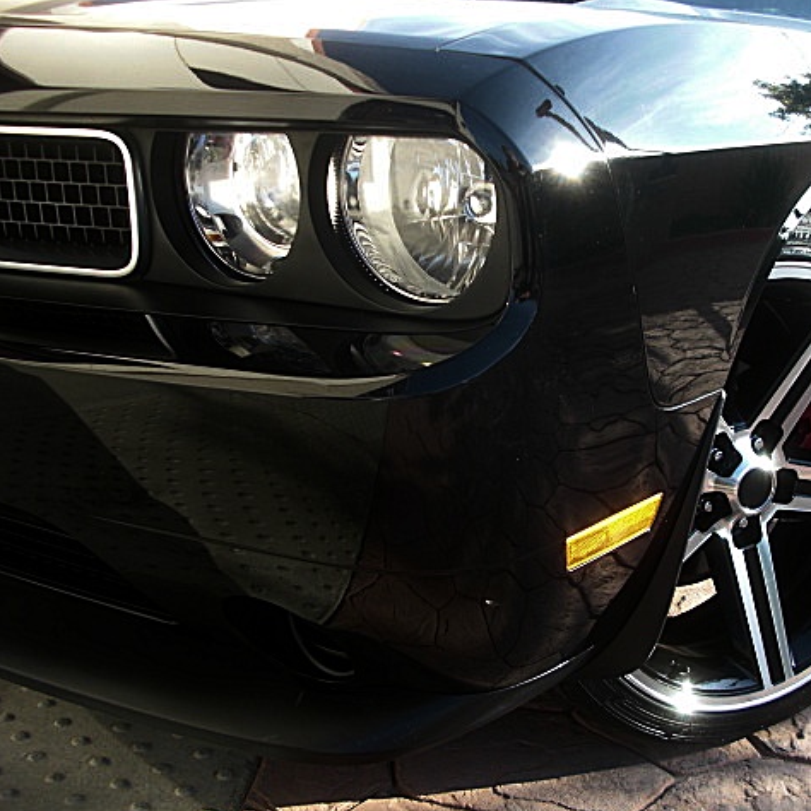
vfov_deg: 39.2
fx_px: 1140
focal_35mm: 43
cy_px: 406
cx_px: 503
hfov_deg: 38.9
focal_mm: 6.3
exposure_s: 1/125
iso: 50
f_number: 2.8
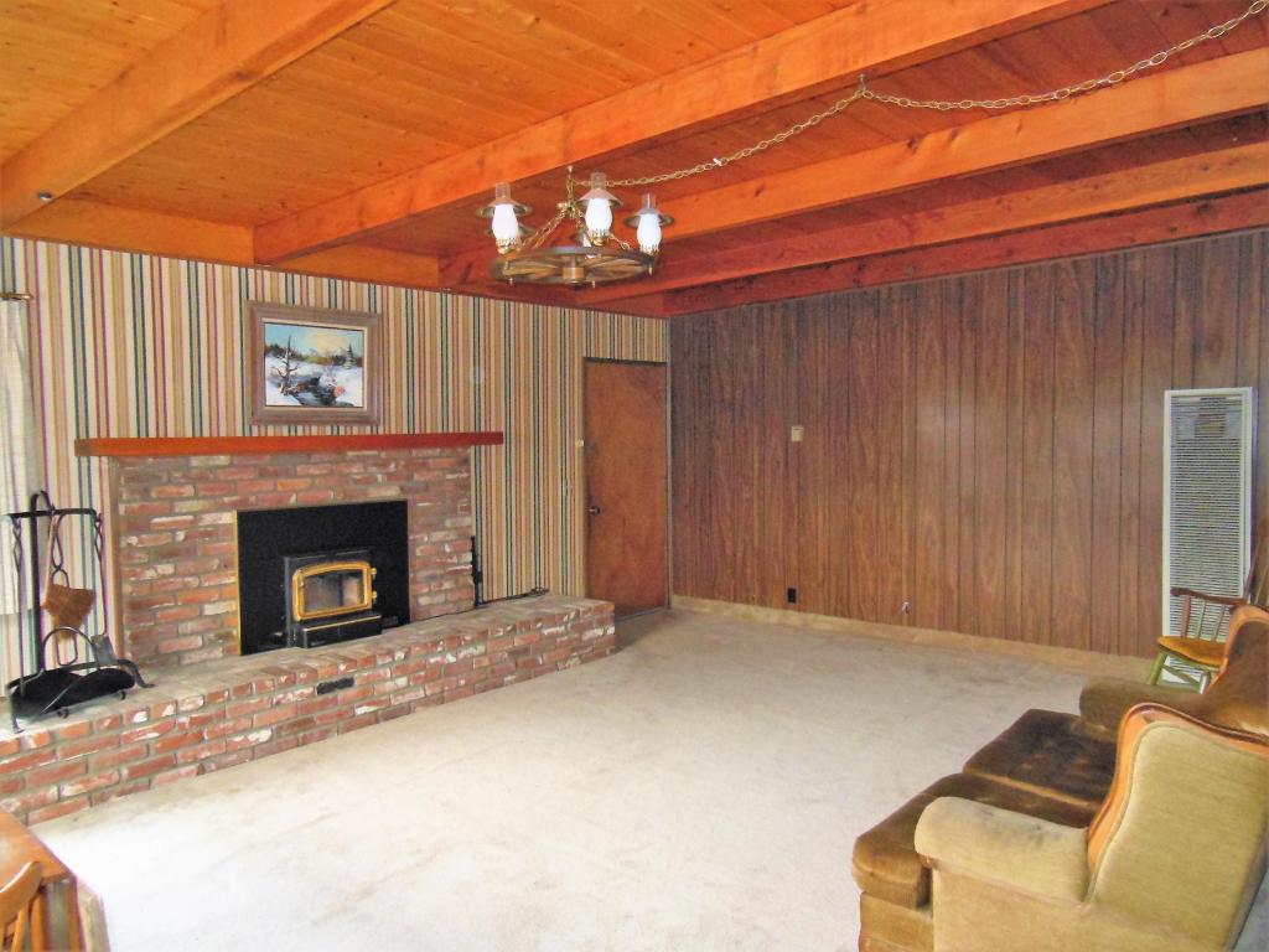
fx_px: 916
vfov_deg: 54.9
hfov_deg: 69.4
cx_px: 634
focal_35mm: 25
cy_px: 476
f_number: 3.5
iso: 800
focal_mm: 4.5
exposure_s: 1/25
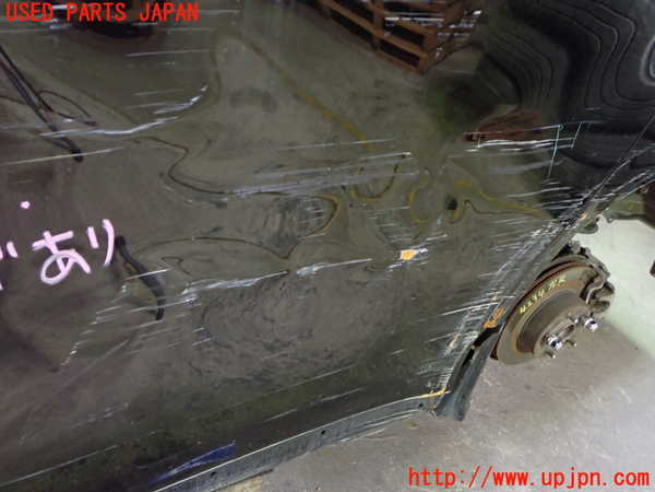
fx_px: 568
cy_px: 246
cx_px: 328
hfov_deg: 60.0
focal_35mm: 30
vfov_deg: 46.8
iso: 800
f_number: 2.3
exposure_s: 1/15
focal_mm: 5.4
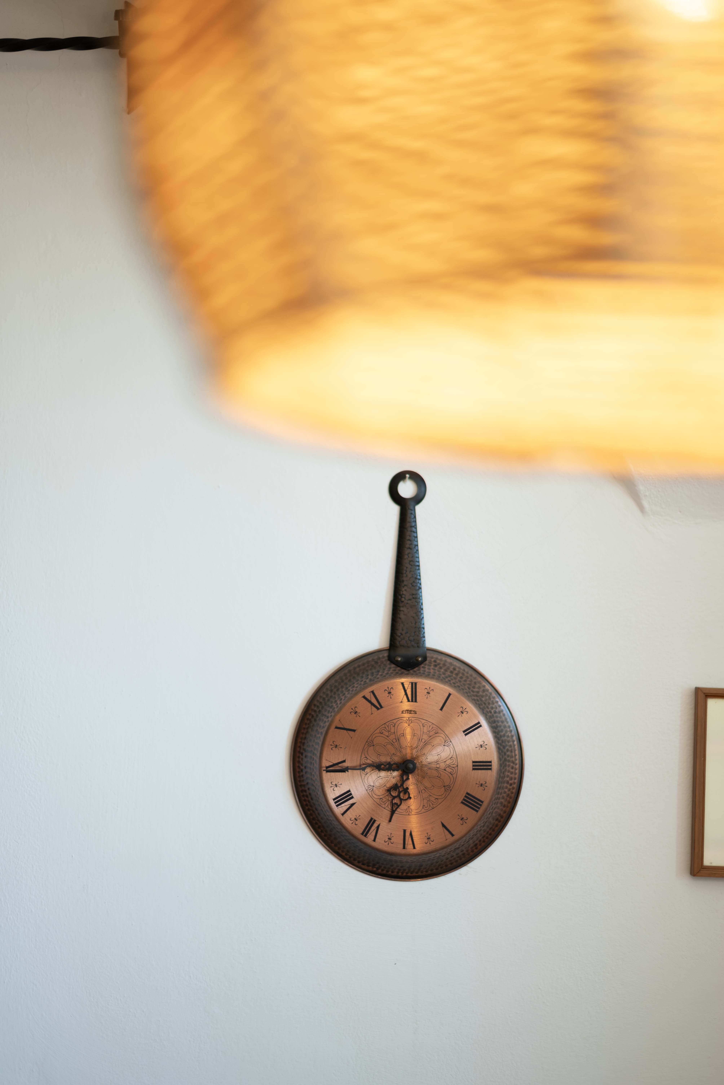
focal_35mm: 50
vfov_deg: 39.6
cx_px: 362
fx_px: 1507
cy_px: 542
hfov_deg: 27.0
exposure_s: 1/50
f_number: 1.8
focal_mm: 50
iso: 100
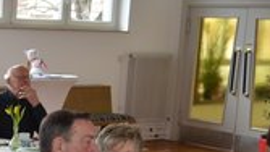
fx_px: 745
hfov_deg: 18.8
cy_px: 193
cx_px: -97
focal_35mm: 104
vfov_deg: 11.4
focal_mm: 24
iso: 400
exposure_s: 1/80
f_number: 4
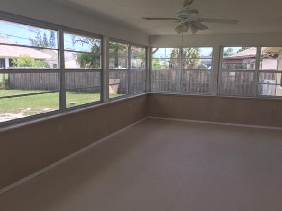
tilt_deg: -9.7
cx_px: 142
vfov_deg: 44.2
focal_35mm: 32
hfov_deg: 56.8
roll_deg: -1.8
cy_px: 107
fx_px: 261
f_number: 2.4
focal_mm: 3.3
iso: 25
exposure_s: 1/306
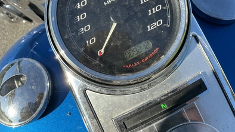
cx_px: 118
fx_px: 193
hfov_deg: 62.7
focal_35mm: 31
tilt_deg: -55.4
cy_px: 47
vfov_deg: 37.4
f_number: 1.8
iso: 25
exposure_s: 1/642
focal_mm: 3
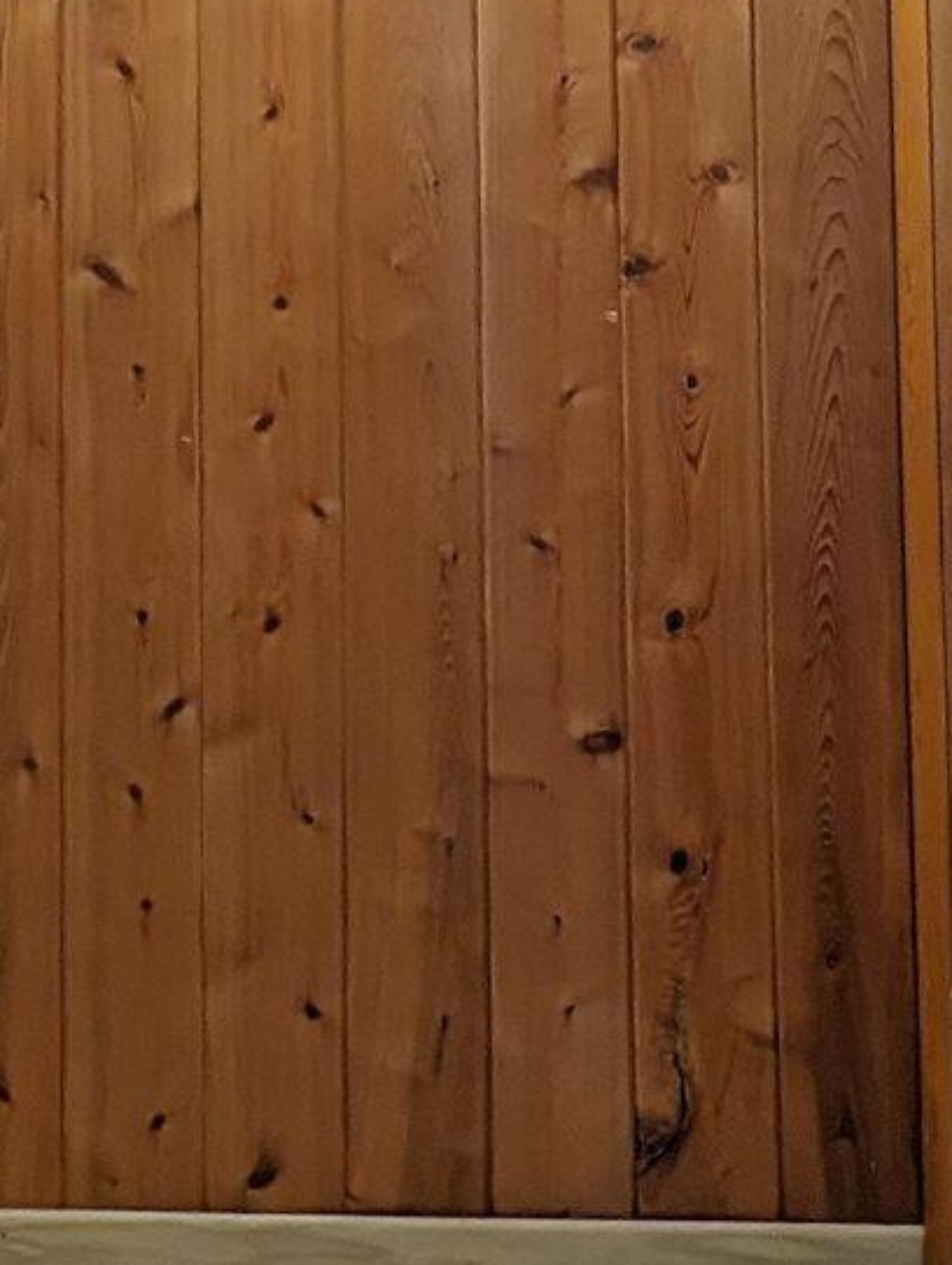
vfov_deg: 33.5
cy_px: -68
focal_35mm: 51
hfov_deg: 28.4
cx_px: 289
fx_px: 1866
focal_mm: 2.23
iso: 277
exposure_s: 1/40
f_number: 1.95
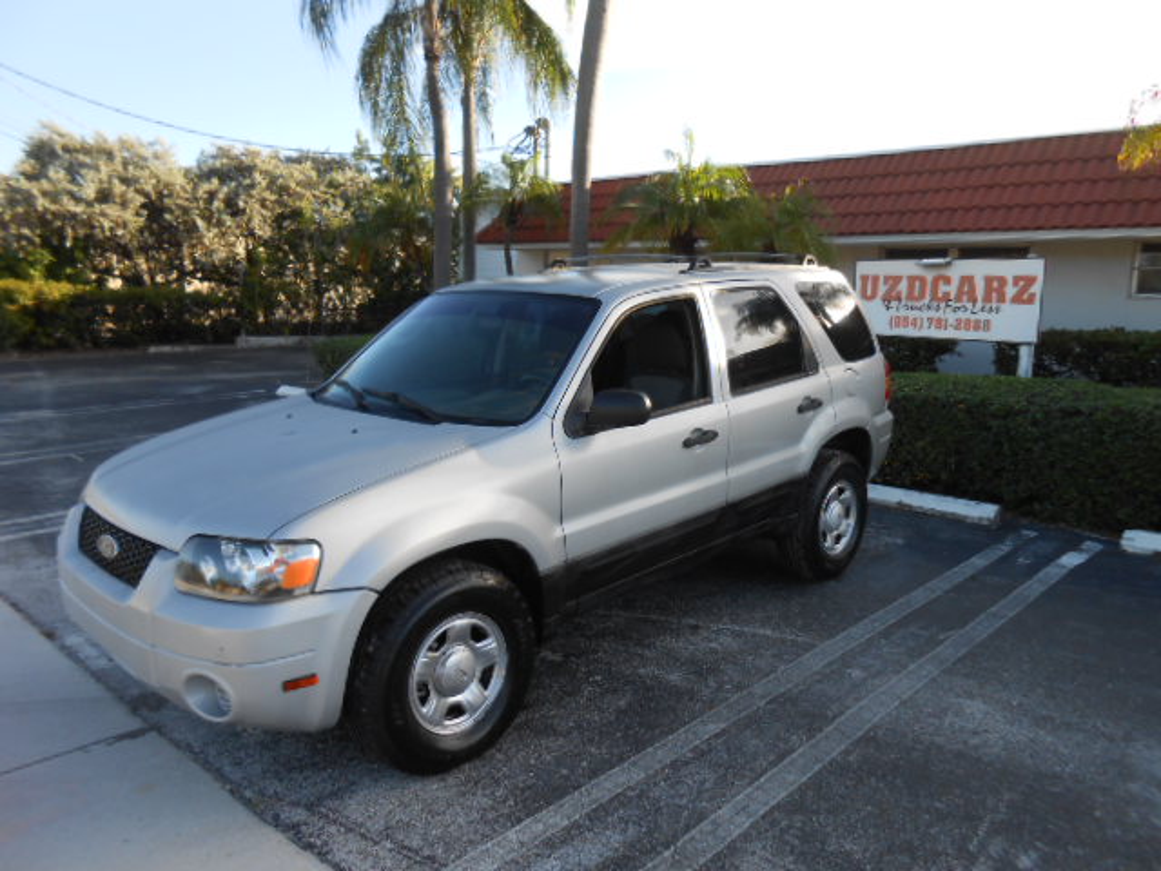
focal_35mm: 26
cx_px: 580
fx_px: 872
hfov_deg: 67.3
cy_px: 436
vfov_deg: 53.1
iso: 80
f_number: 3.5
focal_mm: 4.6
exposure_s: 1/250
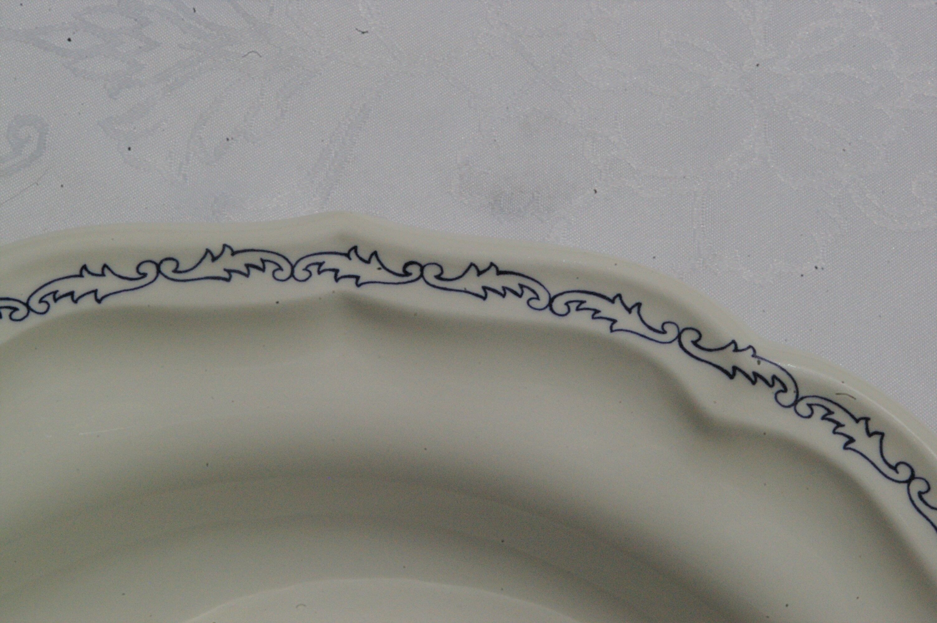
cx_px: 468
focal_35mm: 39
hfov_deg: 49.6
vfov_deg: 34.1
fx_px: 1014
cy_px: 312
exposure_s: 1/1500
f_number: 22
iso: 1600
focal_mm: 26
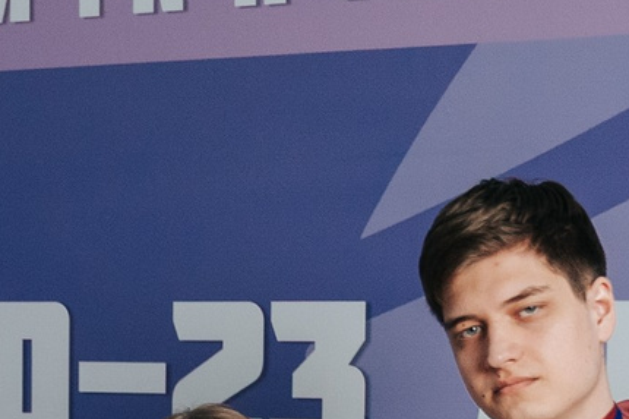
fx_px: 3212
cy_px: 731
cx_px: -140
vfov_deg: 7.3
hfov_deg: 11.0
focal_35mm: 184
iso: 800
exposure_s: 1/160
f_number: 2.8
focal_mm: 28
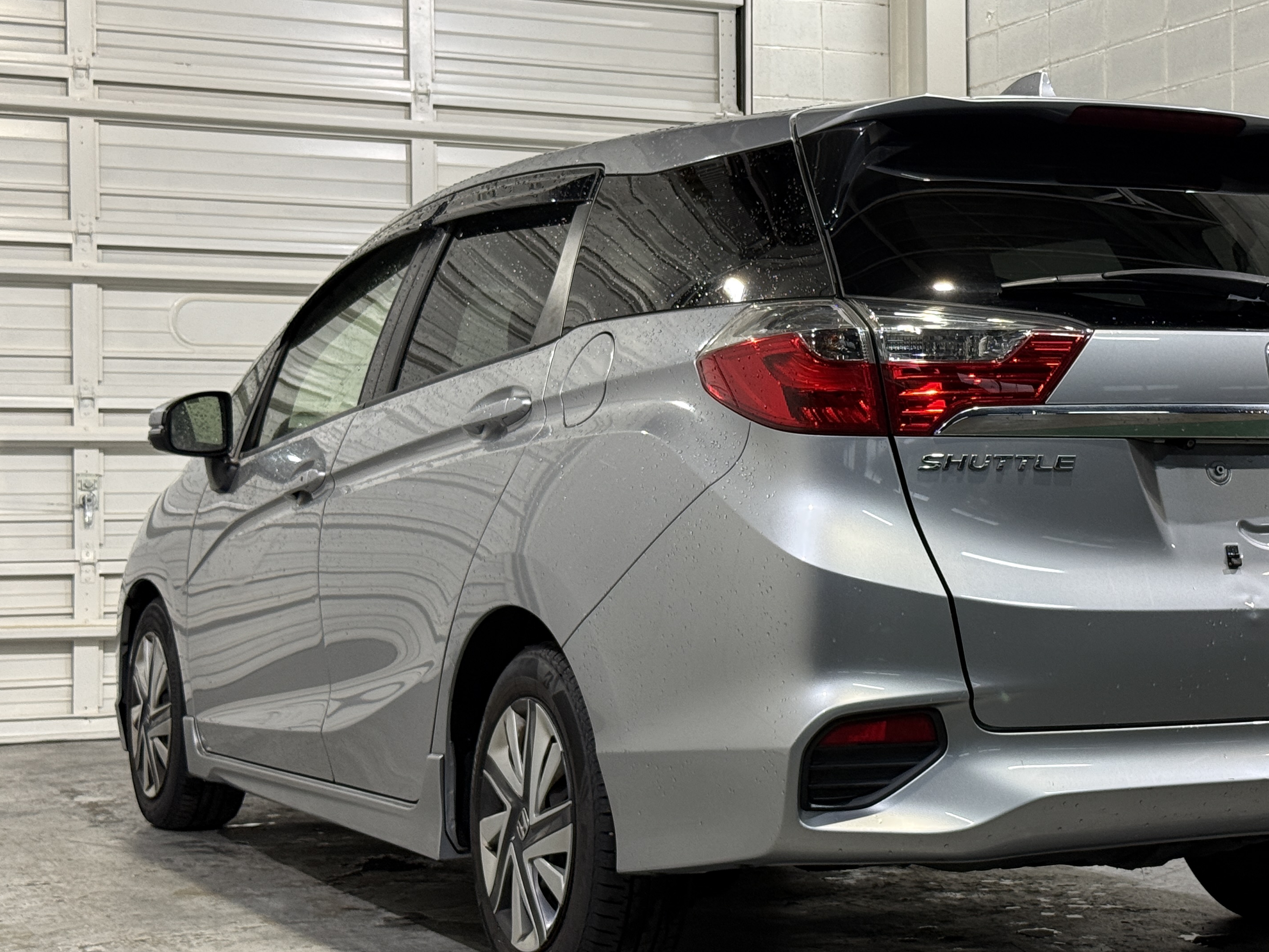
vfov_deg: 21.6
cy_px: 487
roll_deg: +0.2
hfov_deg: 28.3
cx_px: 873
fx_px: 2493
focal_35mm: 68
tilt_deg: +0.2
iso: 125
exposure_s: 1/60
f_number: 1.78
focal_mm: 6.76
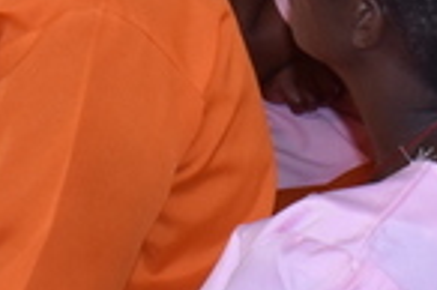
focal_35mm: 236
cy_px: -217
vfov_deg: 5.7
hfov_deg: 8.7
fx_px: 2867
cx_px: 171
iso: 500
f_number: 5.6
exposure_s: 1/125
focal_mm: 23
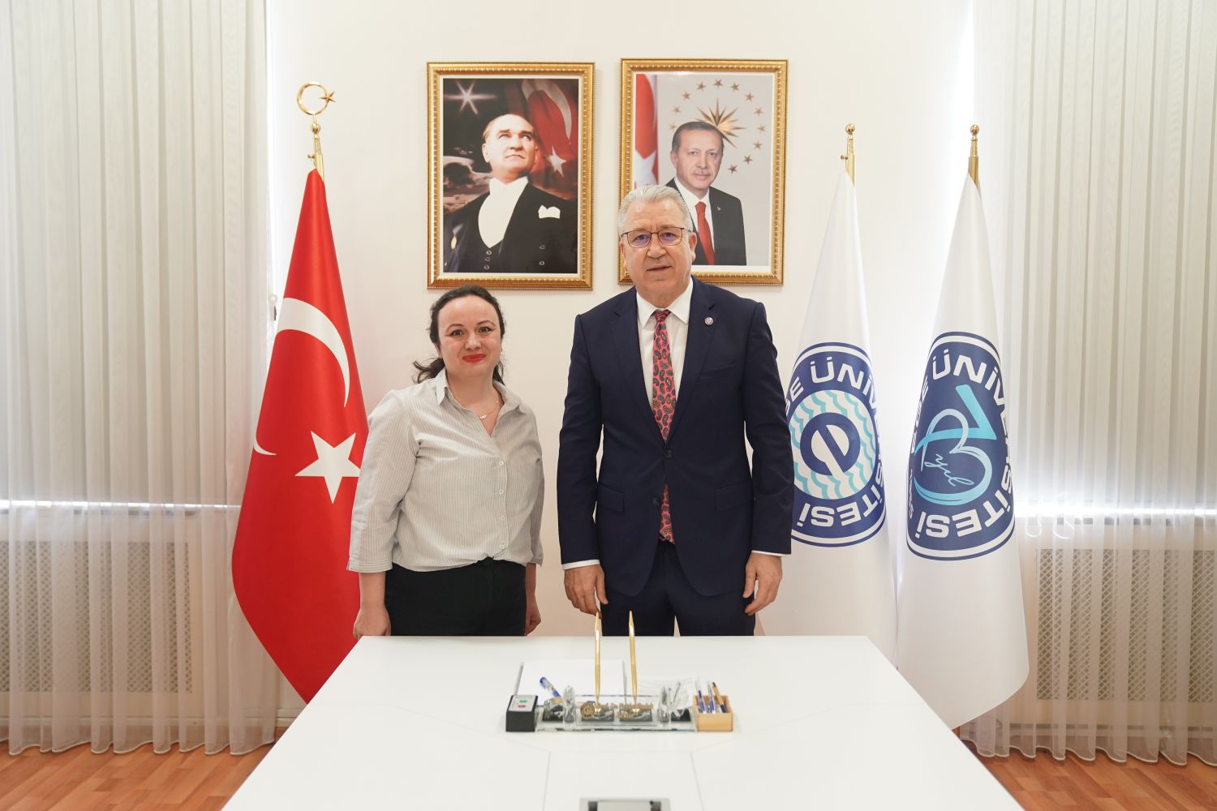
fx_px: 1115
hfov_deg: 57.2
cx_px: 608
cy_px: 406
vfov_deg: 40.0
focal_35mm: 33
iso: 1600
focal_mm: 33
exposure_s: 1/125
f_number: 3.2
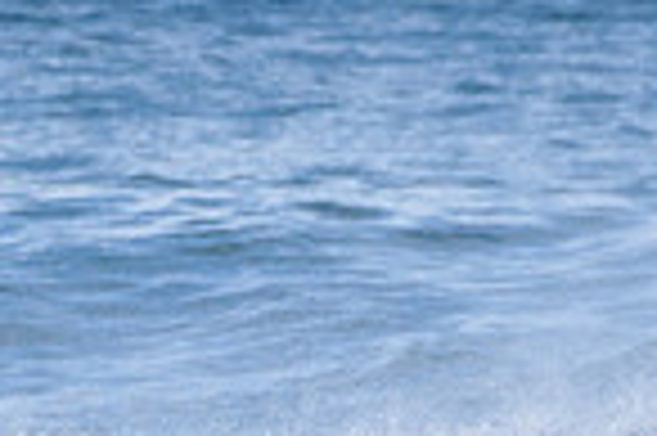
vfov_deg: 0.5
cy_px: 784
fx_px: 54287
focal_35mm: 2978
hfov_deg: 0.7
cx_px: 468
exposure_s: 1/2000
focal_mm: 500
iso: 500
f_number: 5.6
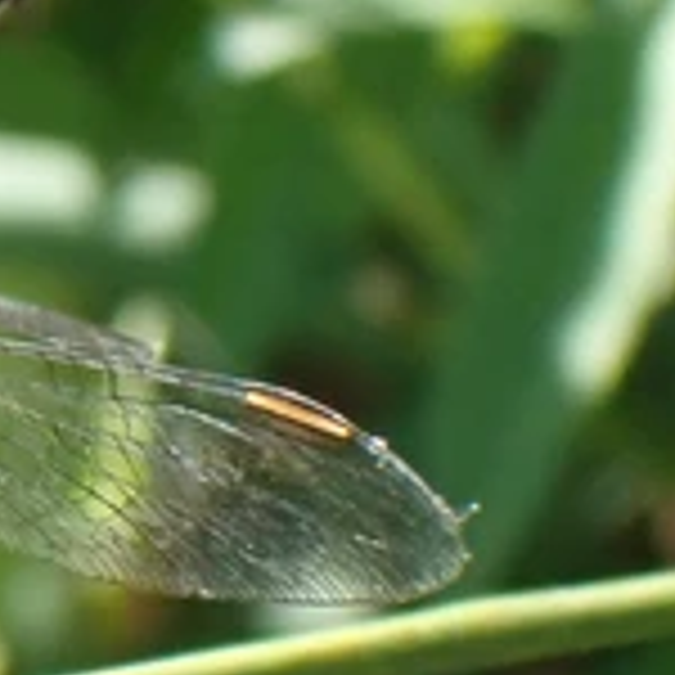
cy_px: 284
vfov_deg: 4.6
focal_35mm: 378
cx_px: -486
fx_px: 8339
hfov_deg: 4.6
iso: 640
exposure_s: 1/400
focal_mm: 18
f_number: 6.3
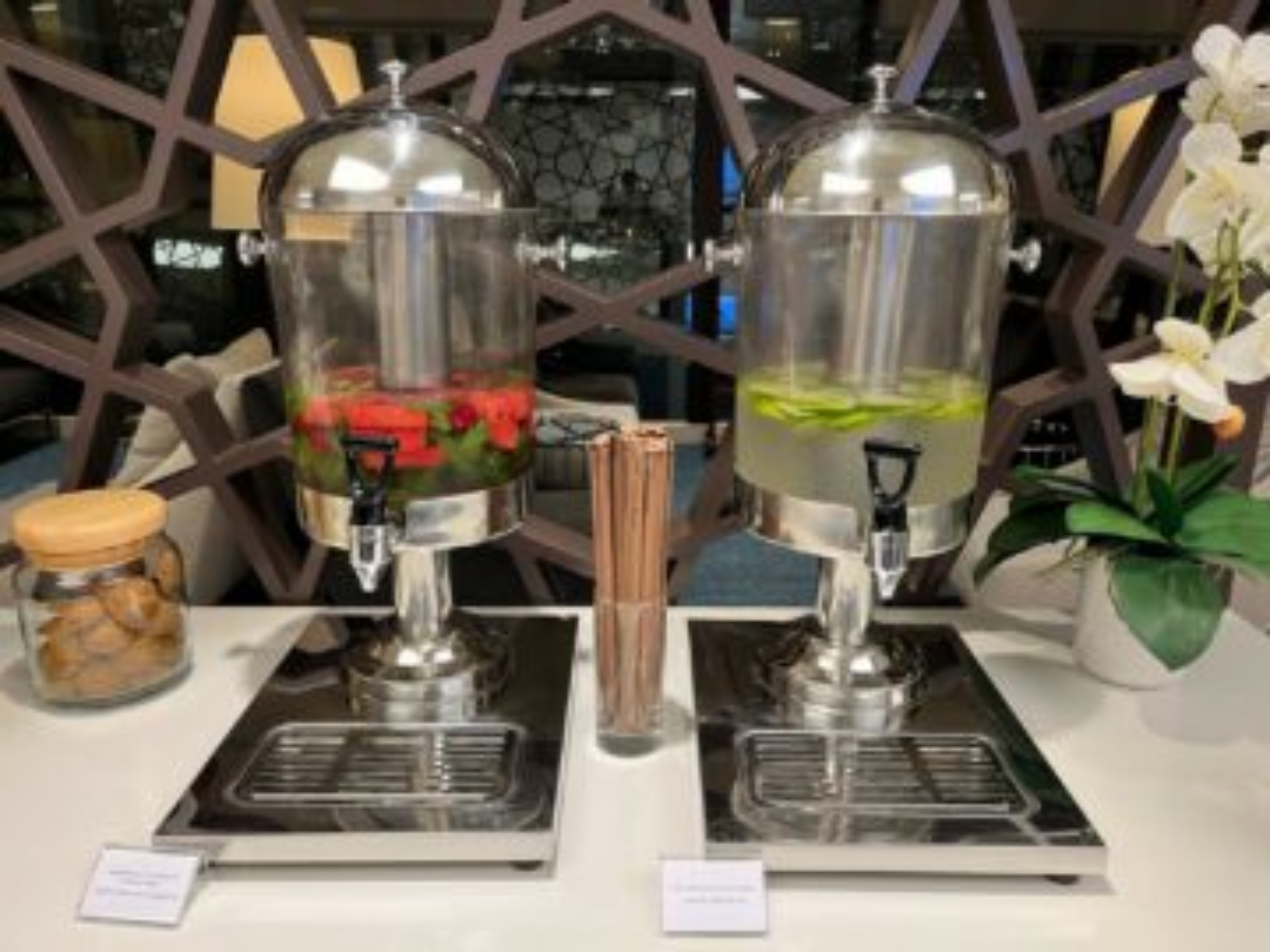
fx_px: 954
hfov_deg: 67.3
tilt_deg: -16.6
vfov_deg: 53.1
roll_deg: -0.8
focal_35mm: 26
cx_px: 635
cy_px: 476
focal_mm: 5.1
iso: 100
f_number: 1.6
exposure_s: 1/75
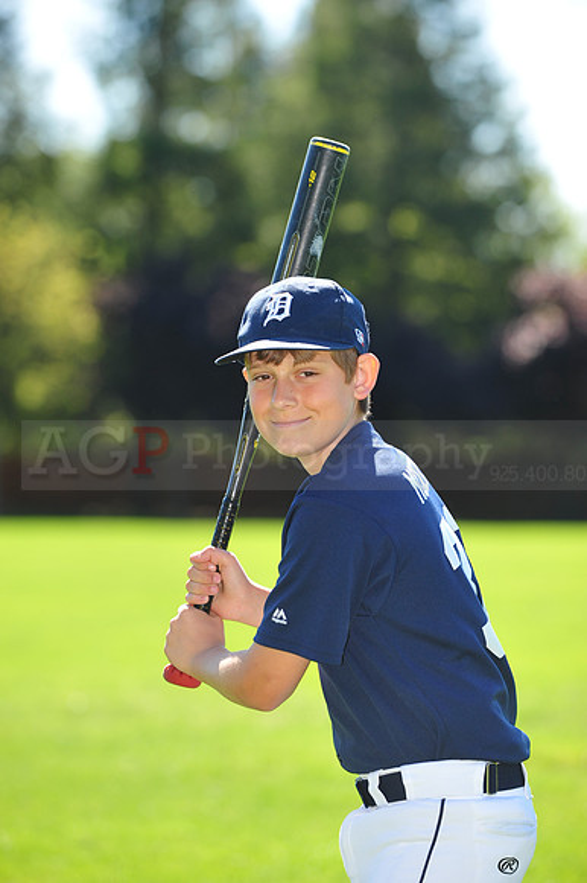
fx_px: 4530
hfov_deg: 7.4
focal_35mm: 185
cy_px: 442
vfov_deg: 11.1
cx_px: 294
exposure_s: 1/640
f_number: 5
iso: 320
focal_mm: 185
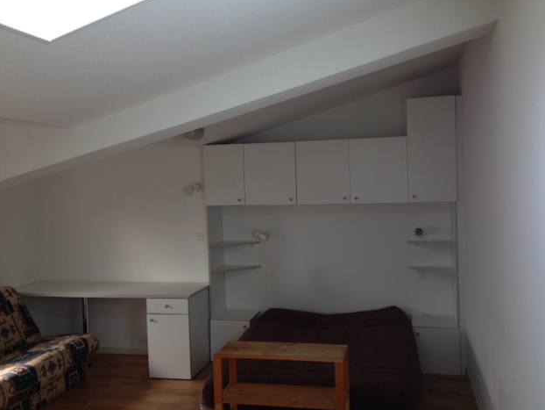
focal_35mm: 36
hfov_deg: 51.3
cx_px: 280
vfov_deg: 39.7
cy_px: 206
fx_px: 567
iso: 50
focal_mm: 4.28
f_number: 2.4
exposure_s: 1/52
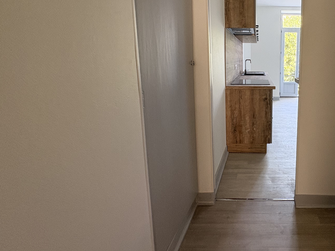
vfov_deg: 60.1
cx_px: 261
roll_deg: +0.8
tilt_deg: -8.8
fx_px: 213
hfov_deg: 69.9
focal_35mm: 22
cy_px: 91
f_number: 2.2
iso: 250
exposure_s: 1/60
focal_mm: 2.22
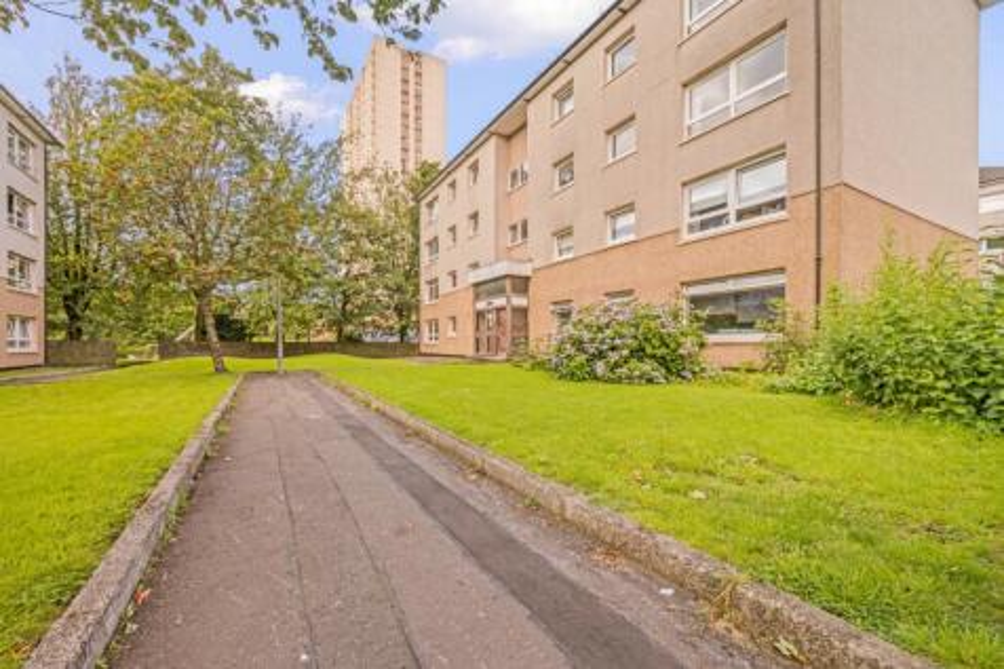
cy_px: 334
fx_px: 390
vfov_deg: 81.2
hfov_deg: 104.3
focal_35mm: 14
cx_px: 502
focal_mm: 14
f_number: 22
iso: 800
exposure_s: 1/8
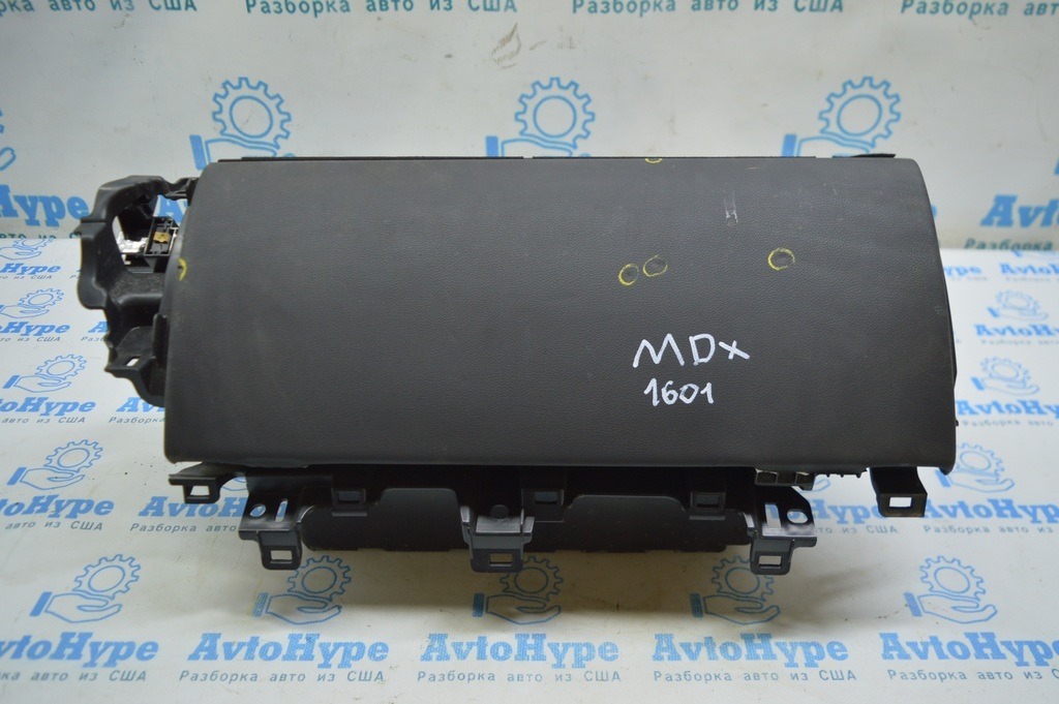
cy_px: 352
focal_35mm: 27
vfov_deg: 47.9
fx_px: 794
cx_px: 530
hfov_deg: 67.4
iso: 400
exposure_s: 1/60
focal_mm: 18
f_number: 3.5
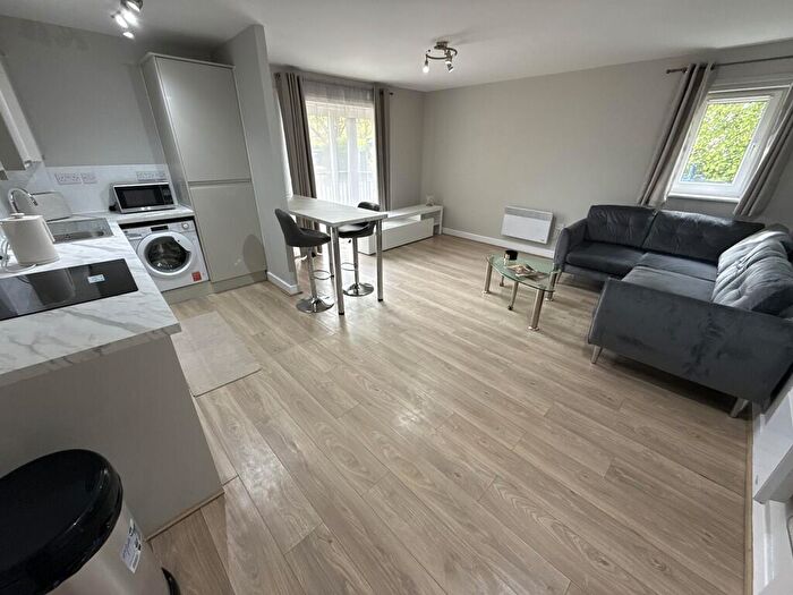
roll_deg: -0.8
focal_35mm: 14
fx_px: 321
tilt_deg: -24.7
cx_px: 396
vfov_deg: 85.7
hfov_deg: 102.1
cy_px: 298
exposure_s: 1/99
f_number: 2.2
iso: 200
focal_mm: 2.22
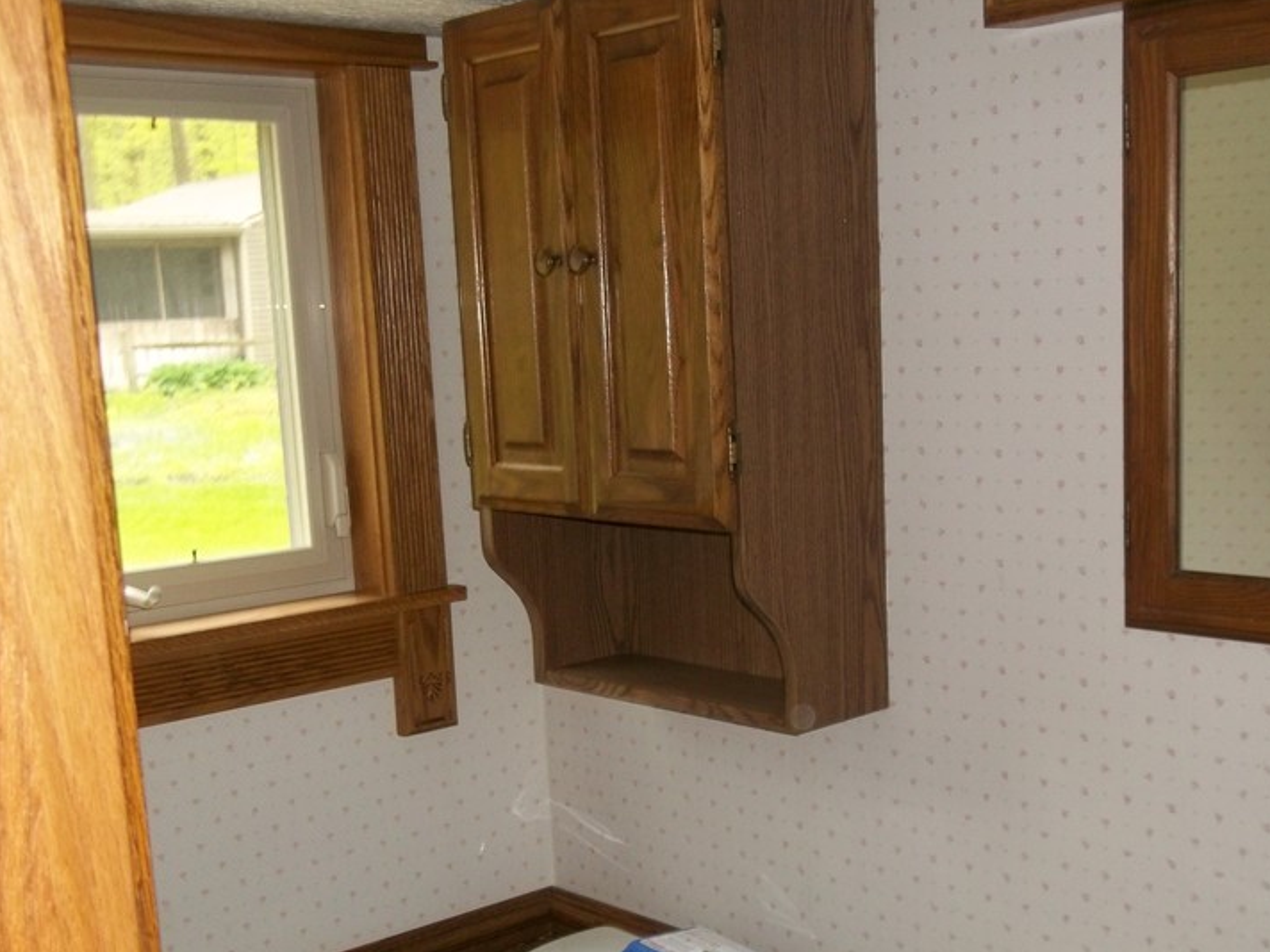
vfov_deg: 31.3
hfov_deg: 41.2
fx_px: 1688
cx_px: 694
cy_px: 642
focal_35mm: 46
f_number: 2.9
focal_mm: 5.7
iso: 160
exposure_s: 1/30
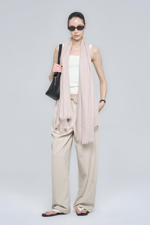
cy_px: 114
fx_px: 537
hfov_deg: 15.9
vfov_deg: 23.6
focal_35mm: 86
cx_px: 76
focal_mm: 85
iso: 200
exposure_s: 1/125
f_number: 8
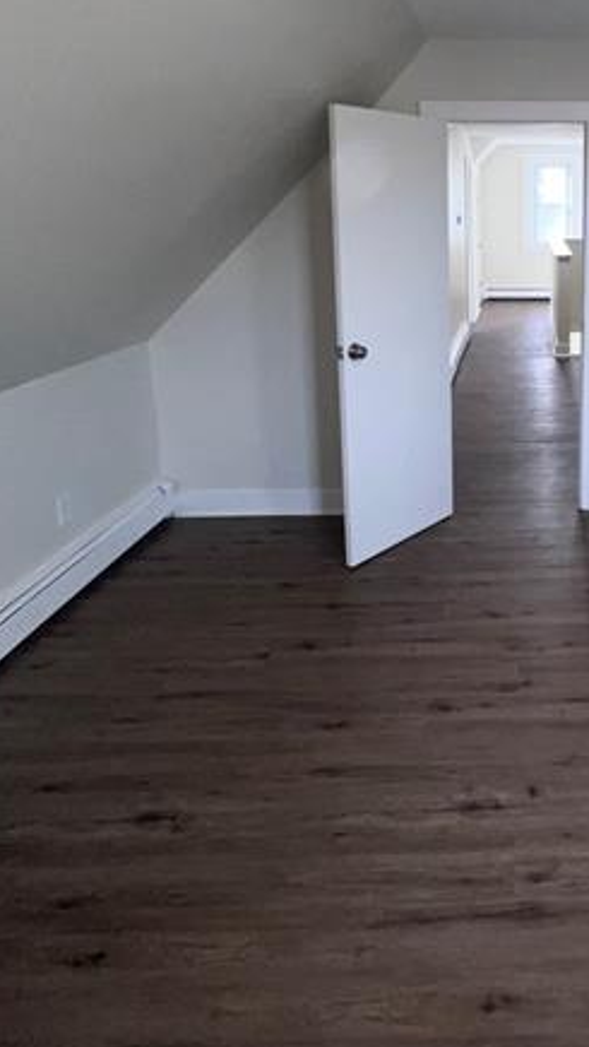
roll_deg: -1.0
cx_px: 553
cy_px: 332
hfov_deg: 41.5
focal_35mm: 25
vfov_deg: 71.4
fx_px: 693
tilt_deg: -10.2
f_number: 1.8
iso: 64
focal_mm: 1.57
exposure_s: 1/122
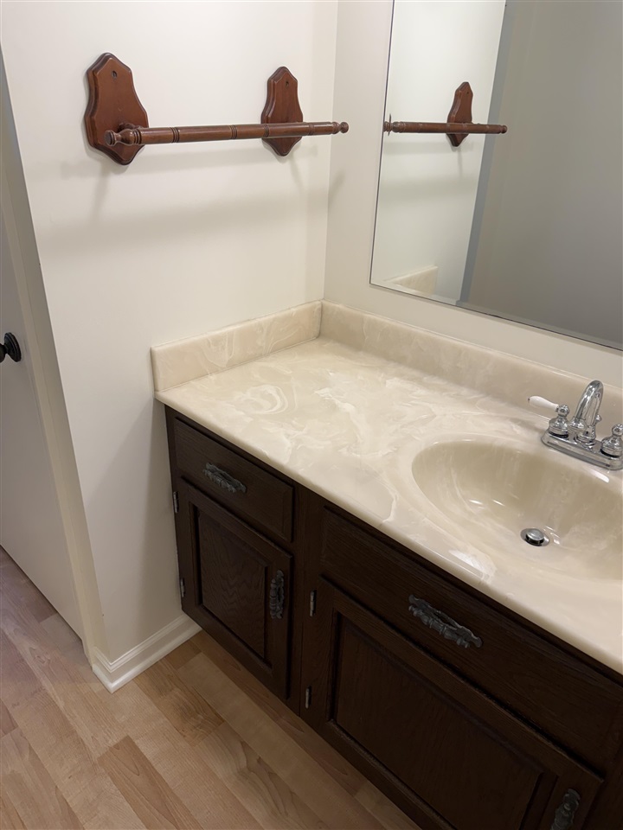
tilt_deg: -27.5
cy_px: 415
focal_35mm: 24
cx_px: 312
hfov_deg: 56.8
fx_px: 576
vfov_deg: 71.6
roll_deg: -0.7
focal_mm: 6.76
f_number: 1.78
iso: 100
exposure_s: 1/120
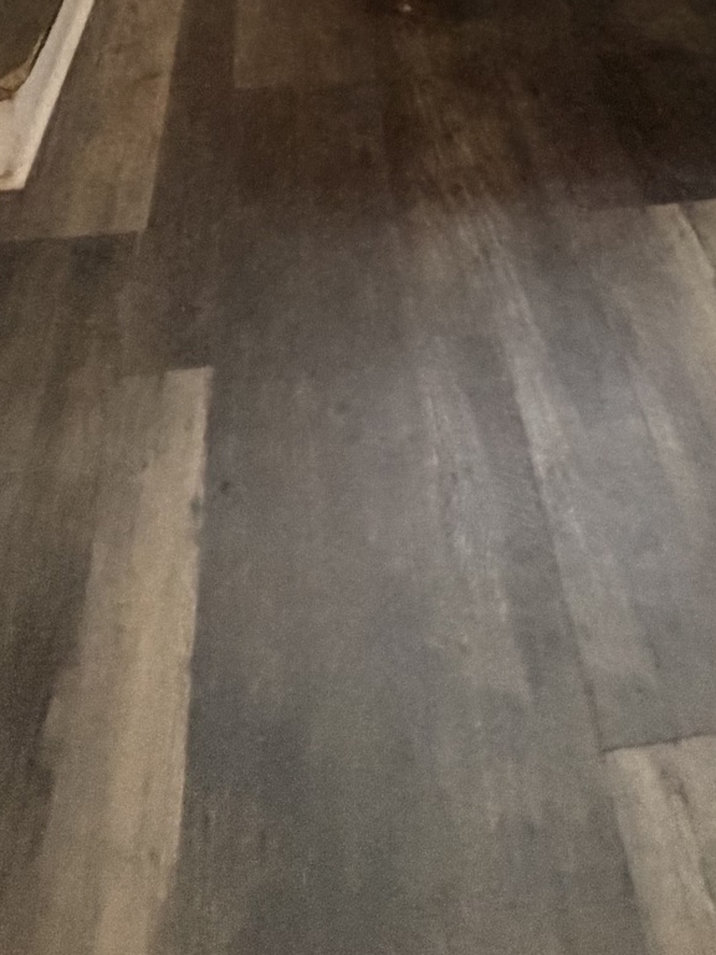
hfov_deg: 34.2
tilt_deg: -5.8
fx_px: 1158
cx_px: 444
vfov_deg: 29.7
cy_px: -430
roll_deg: +0.5
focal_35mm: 42
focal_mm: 2.22
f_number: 2.2
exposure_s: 1/60
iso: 500
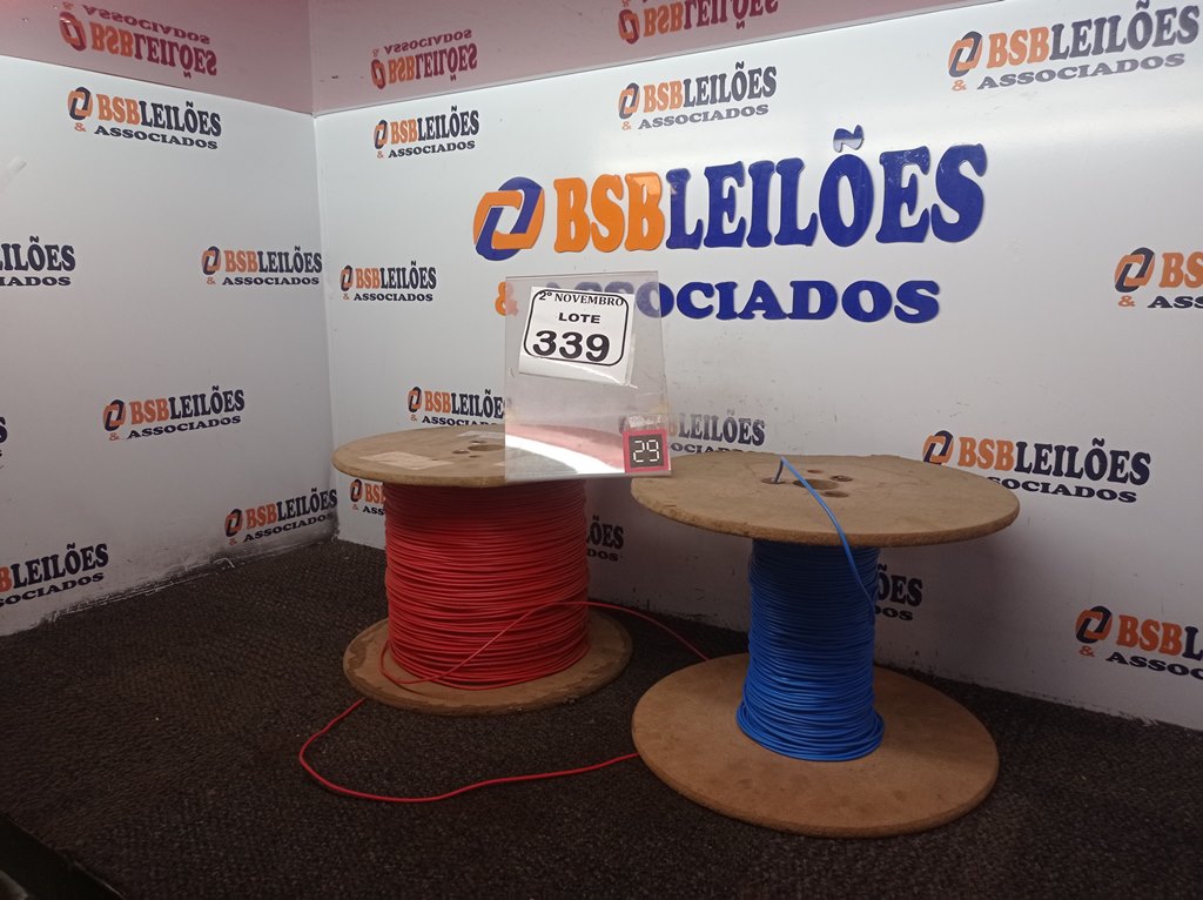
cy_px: 450
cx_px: 602
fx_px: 972
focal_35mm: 28
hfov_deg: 63.5
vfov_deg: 49.7
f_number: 1.79
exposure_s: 1/120
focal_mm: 4.7
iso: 198
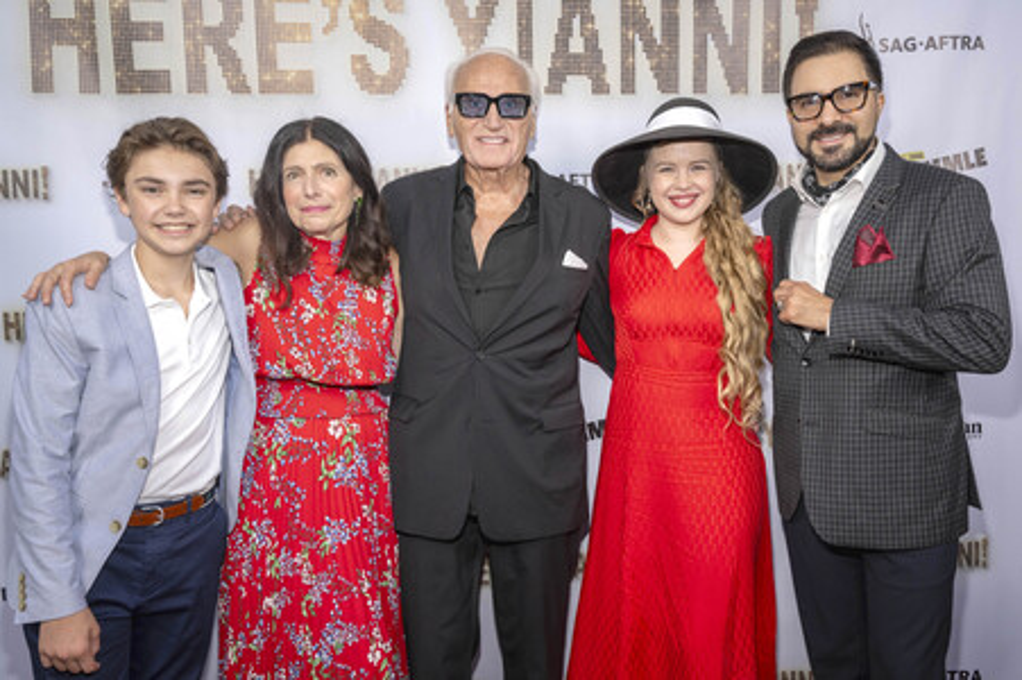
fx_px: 780
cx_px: 511
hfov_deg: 66.5
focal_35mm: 28
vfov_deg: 47.1
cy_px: 340
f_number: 6.3
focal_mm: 27.5
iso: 640
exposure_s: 1/200
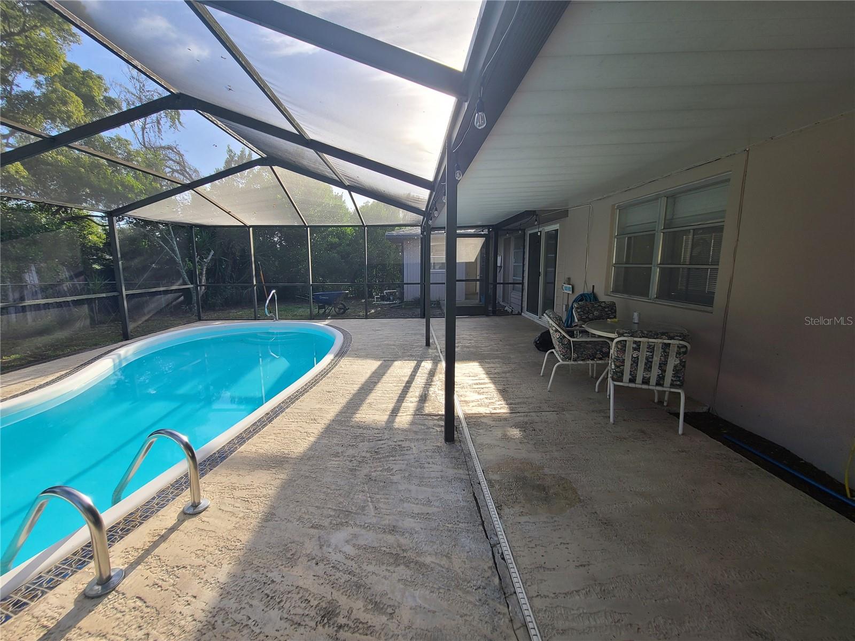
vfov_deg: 89.9
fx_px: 321
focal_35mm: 13
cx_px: 428
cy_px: 320
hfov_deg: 106.2
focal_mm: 2.2
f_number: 2.2
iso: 64
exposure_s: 1/489
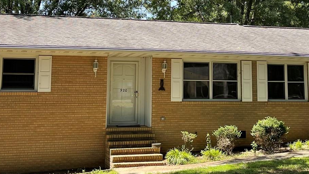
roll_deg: +0.0
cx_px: 196
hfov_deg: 34.2
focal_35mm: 61
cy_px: 27
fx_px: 500
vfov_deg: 19.5
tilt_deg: +7.5
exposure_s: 1/786
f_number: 1.6
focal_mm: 5.1
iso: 32
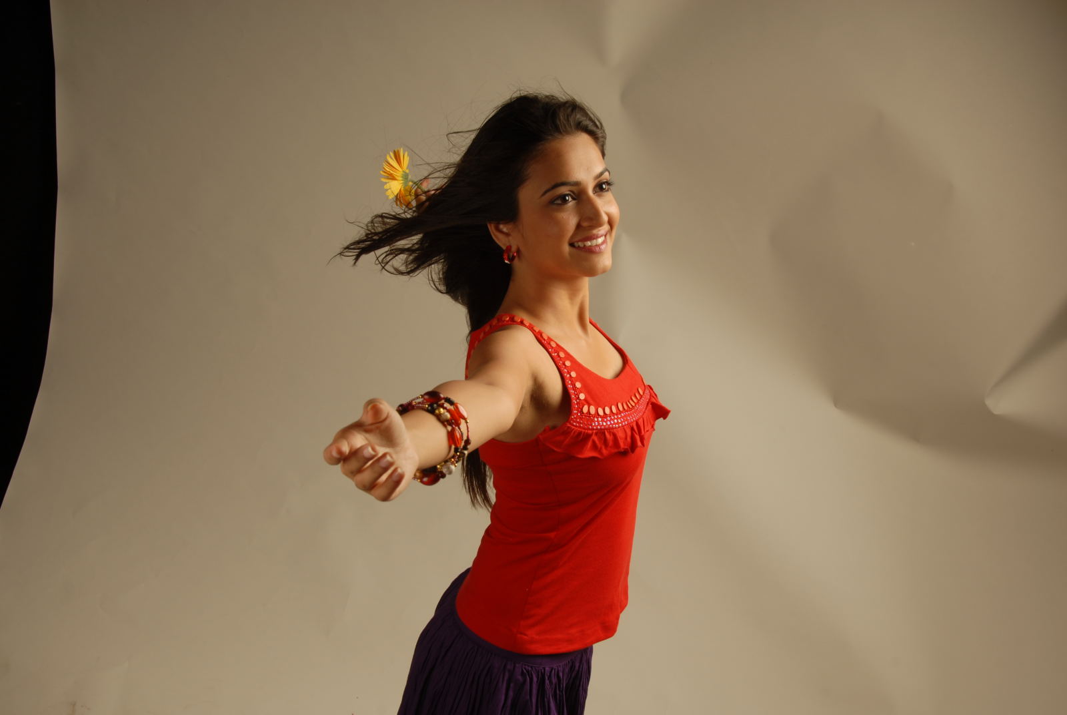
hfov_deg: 41.1
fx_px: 1424
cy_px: 358
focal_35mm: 48
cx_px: 534
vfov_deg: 28.2
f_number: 13
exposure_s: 1/250
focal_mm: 32
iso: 100
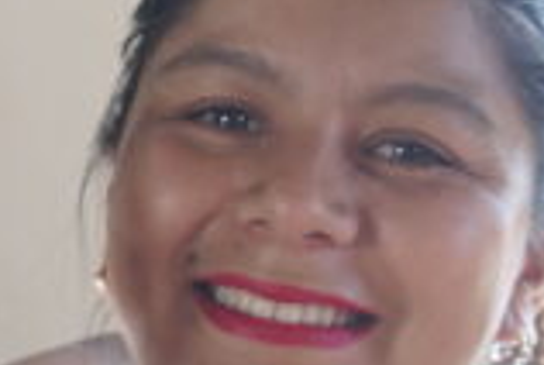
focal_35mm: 194
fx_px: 2937
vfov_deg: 7.1
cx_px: -193
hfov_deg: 10.3
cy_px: 424
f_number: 4
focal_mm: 40
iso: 1600
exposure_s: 1/160
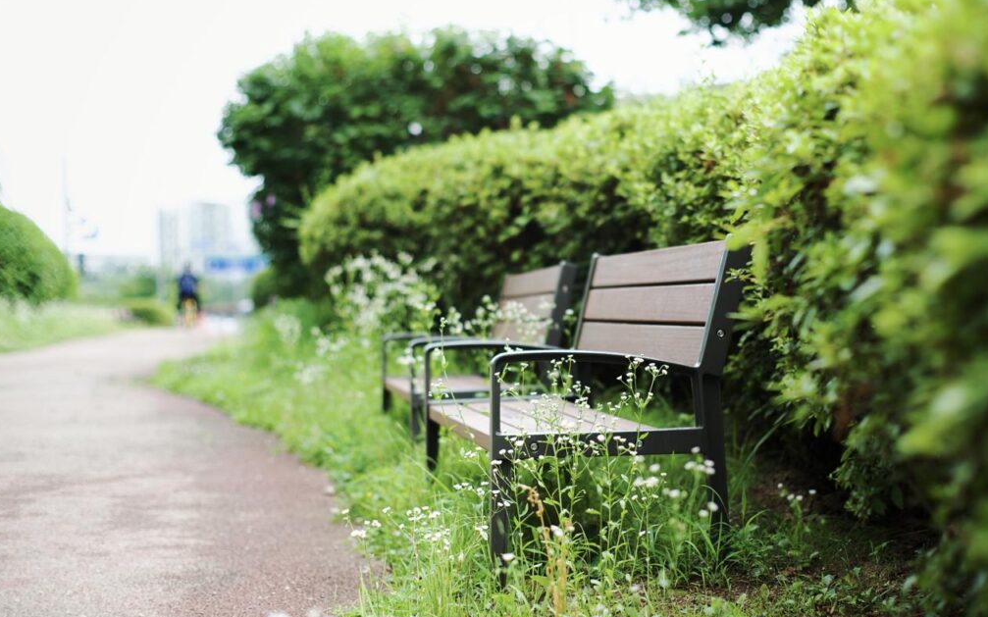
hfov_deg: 35.7
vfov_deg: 22.7
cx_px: 495
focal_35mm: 57
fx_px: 1535
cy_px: 315
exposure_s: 1/320
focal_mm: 55
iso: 100
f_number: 2
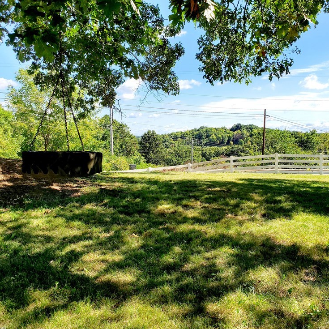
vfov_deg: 51.1
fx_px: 344
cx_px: 189
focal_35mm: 32
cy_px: 164
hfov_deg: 50.9
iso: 50
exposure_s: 1/1667
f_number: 2.4
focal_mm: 4.3
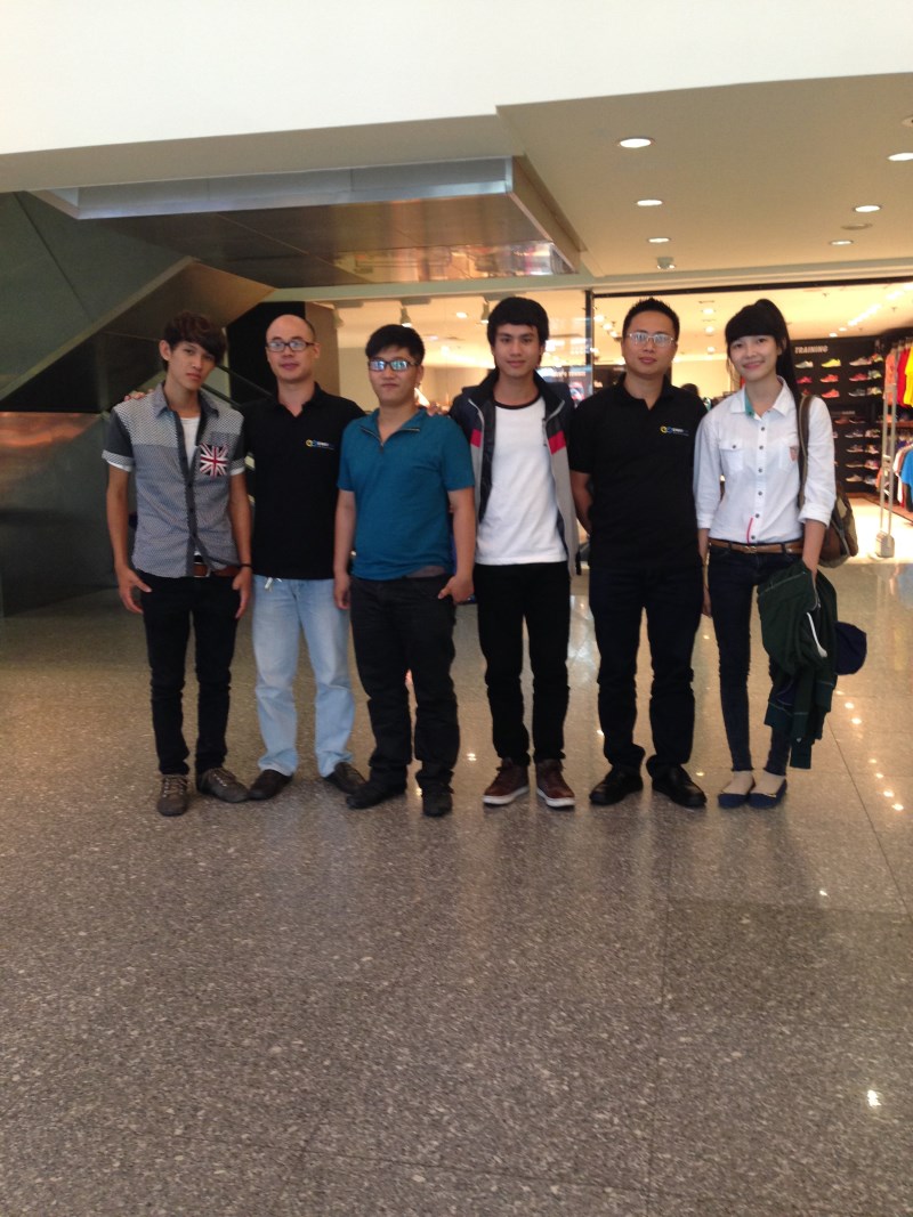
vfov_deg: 55.4
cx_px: 456
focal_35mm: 33
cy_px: 608
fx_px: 1161
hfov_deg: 42.9
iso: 100
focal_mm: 4.12
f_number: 2.4
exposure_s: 1/20
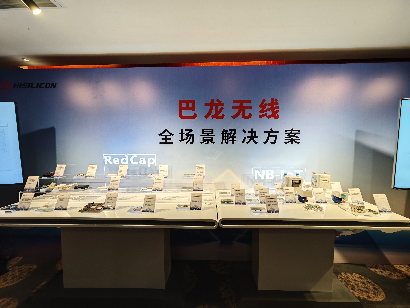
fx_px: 166
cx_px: 205
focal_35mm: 14
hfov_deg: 102.1
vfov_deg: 85.7
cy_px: 154
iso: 640
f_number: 2.2
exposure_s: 1/50
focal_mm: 2.16
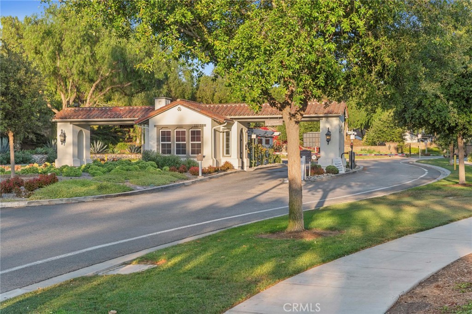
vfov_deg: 25.9
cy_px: 157
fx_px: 681
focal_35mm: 52
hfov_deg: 38.2
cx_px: 236
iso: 640
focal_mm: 52
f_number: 5
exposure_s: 1/1000
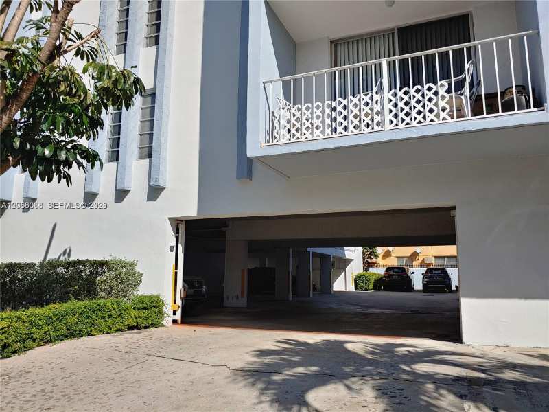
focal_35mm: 25
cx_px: 274
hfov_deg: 69.4
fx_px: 396
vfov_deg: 54.9
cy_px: 206
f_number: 1.5
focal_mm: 4.23
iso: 50
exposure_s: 1/5000
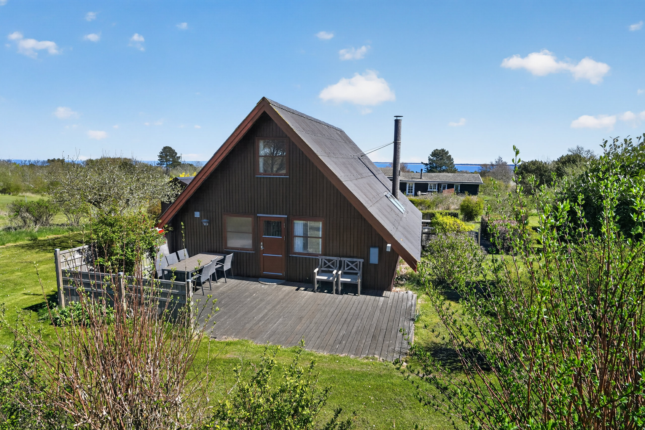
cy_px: 215
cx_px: 322
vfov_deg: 59.5
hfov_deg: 81.2
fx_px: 376
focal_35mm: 21
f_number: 7.1
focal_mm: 21
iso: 400
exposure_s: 1/800
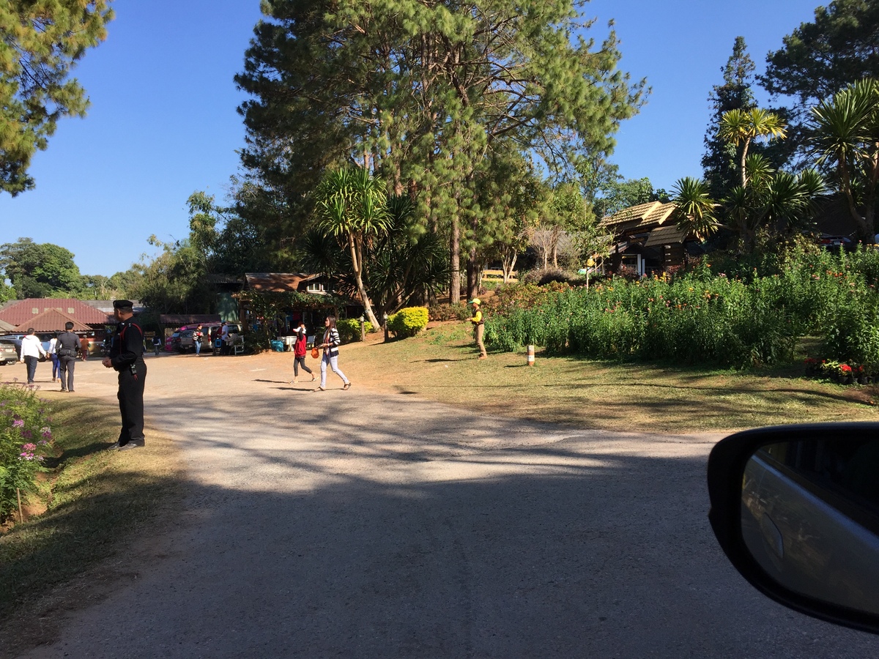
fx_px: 736
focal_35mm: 29
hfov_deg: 61.7
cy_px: 330
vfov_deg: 48.2
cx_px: 440
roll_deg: +0.1
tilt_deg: -0.7
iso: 32
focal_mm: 4.15
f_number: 2.2
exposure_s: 1/1236
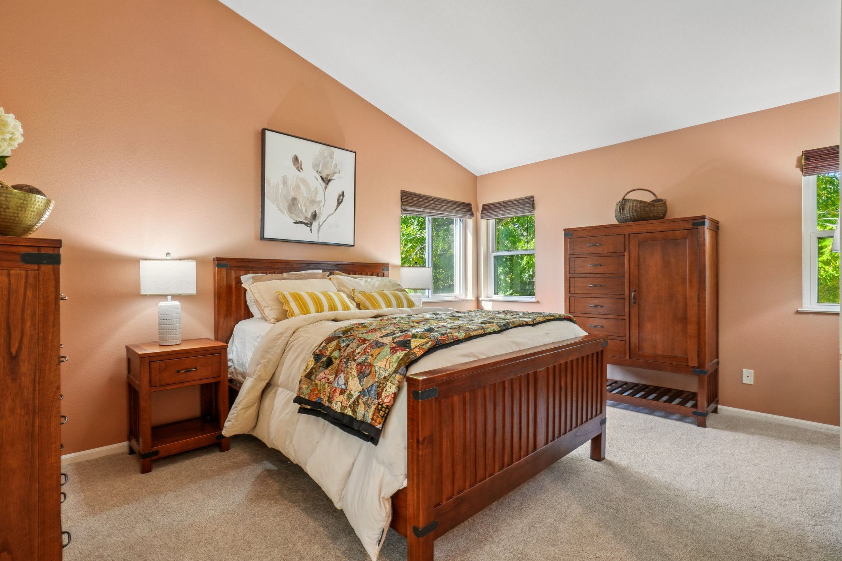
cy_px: 280
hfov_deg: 95.0
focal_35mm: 16
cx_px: 421
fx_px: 386
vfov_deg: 72.0
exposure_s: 1/15
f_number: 8
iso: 400
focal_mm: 11
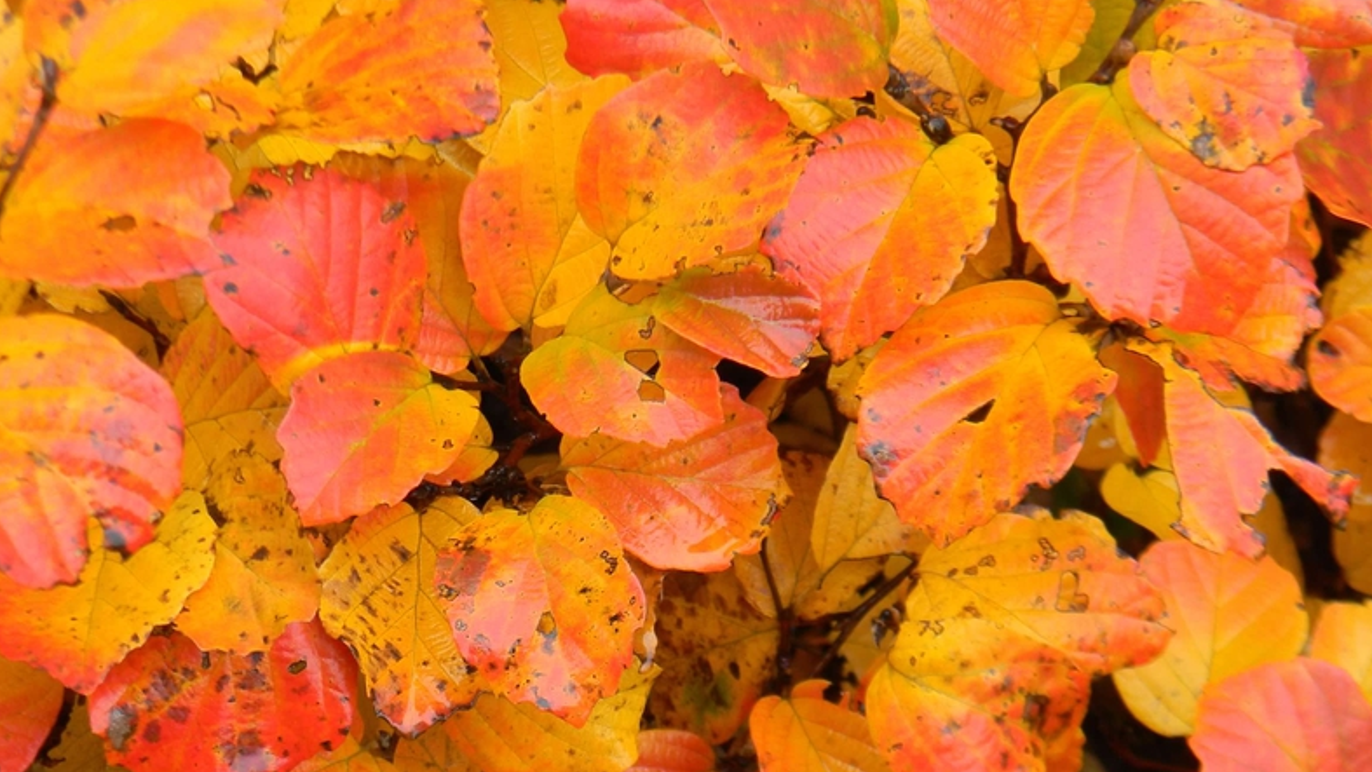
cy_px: 652
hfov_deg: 19.1
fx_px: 4075
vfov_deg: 10.8
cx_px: 607
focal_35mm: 112
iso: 80
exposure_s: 1/34.8
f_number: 4.7
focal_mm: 19
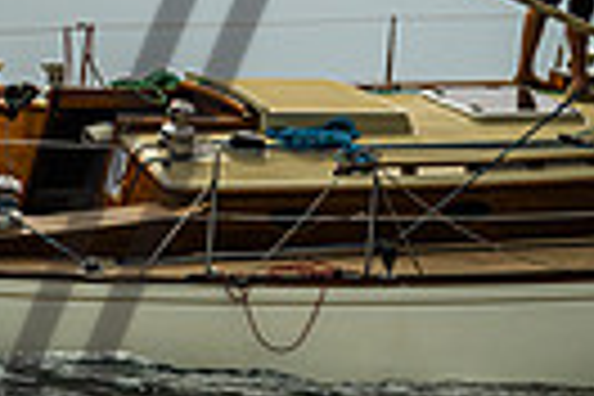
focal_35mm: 613
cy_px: -196
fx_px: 10114
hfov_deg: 3.4
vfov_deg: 2.2
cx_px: -185
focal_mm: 135
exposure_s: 1/2500
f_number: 6.3
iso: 400
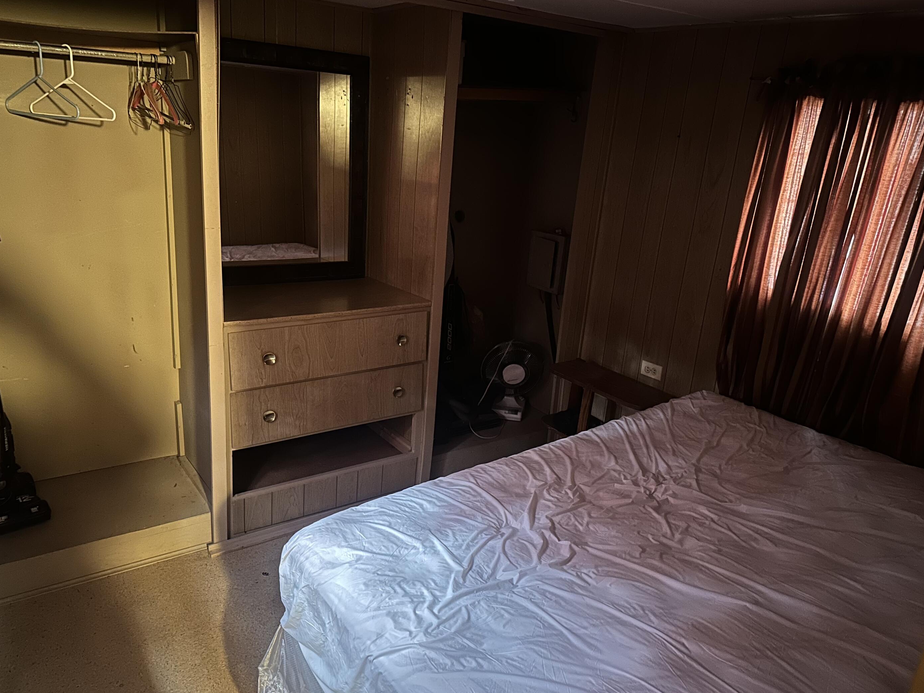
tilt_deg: -17.8
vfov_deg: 53.1
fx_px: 694
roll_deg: -3.9
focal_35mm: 26
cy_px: 356
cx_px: 441
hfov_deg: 67.3
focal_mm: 6.86
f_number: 1.78
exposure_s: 1/9
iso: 1250
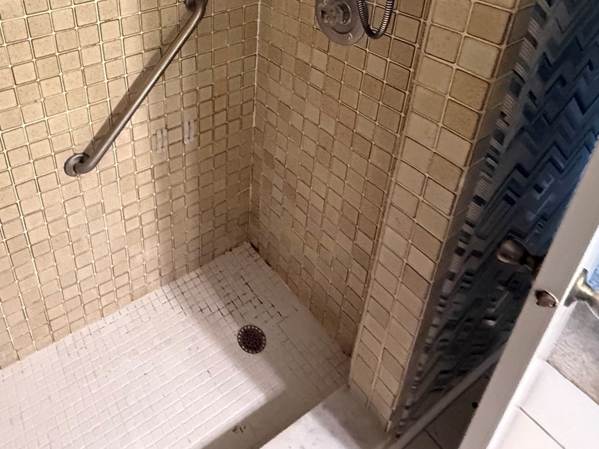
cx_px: 174
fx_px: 450
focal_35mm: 26
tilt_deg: -23.2
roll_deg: +1.5
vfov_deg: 47.6
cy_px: 44
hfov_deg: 64.5
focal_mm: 2.22
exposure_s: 1/60
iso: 640
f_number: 2.2
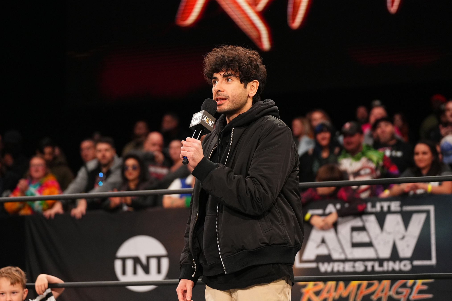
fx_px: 1155
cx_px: 226
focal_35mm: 92
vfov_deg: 14.9
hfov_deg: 22.1
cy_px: 150
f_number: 2.8
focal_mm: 92
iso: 4000
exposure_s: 1/1000
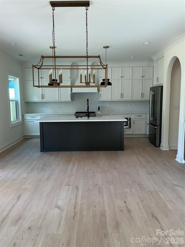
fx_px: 200
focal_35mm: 28
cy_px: 124
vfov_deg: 63.4
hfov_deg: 49.7
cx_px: 92
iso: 50
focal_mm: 3
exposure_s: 1/60
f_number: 1.8
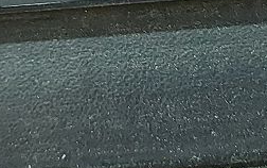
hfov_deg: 14.9
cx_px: 201
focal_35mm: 140
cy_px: -90
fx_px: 1020
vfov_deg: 9.1
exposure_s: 1/33
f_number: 1.8
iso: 160
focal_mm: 5.23
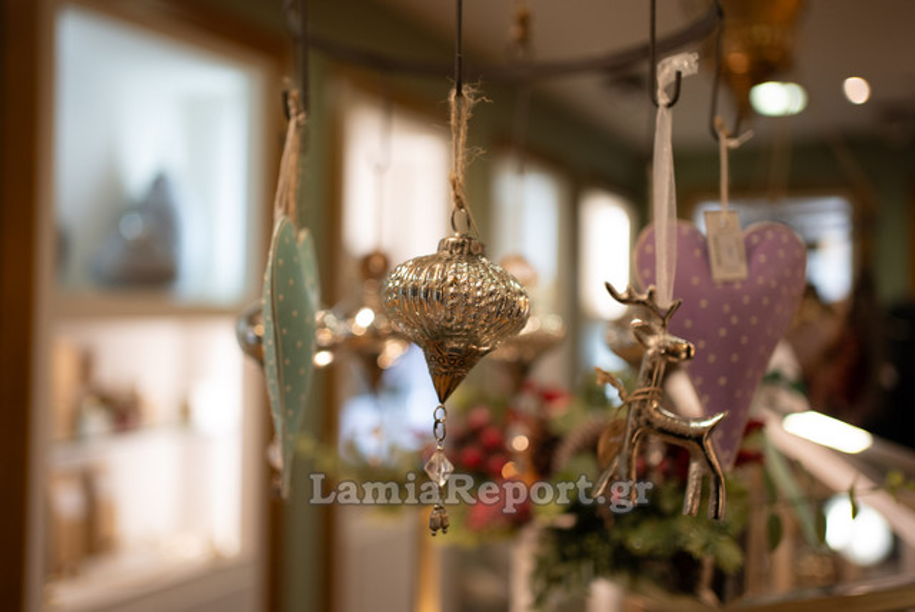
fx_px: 890
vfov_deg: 37.9
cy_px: 306
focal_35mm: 35
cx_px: 458
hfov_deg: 54.4
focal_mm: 35
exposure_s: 1/200
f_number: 2
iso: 320
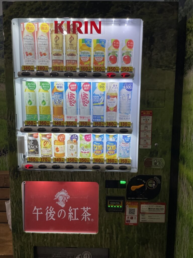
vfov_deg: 67.3
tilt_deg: -6.5
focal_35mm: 26
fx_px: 193
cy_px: 129
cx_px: 96
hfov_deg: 53.1
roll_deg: +0.3
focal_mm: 4.2
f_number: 1.6
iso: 100
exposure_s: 1/120
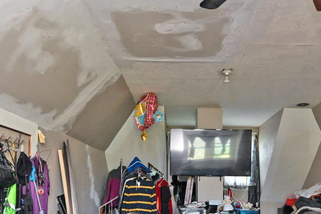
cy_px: 170
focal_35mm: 33
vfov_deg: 38.5
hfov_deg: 57.1
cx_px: 177
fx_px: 294
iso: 2200
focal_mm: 14
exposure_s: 1/60
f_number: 4
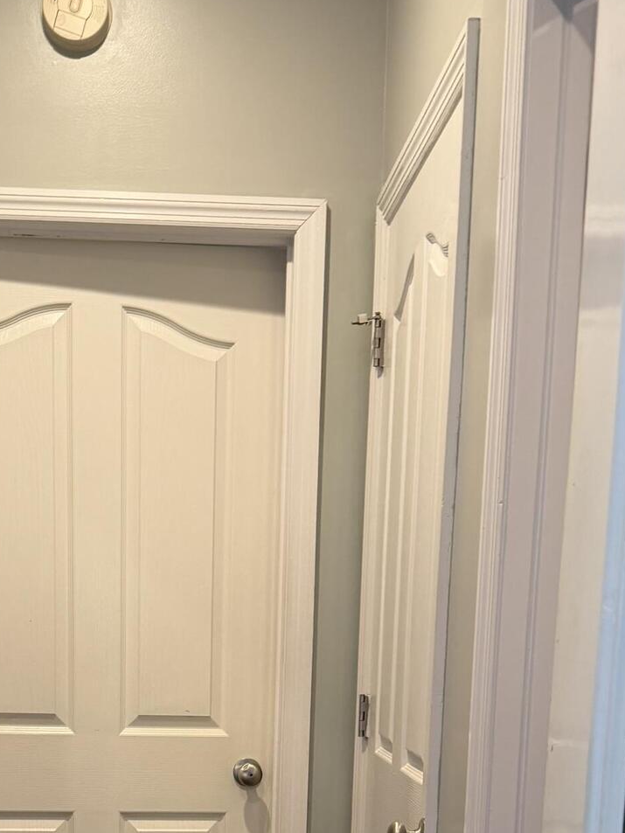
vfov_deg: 30.6
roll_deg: -1.0
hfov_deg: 25.2
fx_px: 1396
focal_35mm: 58
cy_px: 855
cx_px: 239
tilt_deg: -8.3
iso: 160
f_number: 1.78
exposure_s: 1/60
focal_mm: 6.76
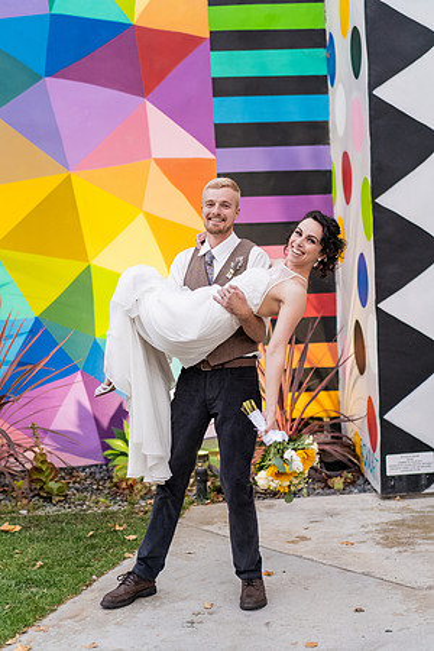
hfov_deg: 24.6
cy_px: 326
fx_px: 995
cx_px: 217
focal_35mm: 55
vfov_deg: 36.2
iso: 500
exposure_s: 1/160
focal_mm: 55
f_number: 2.2
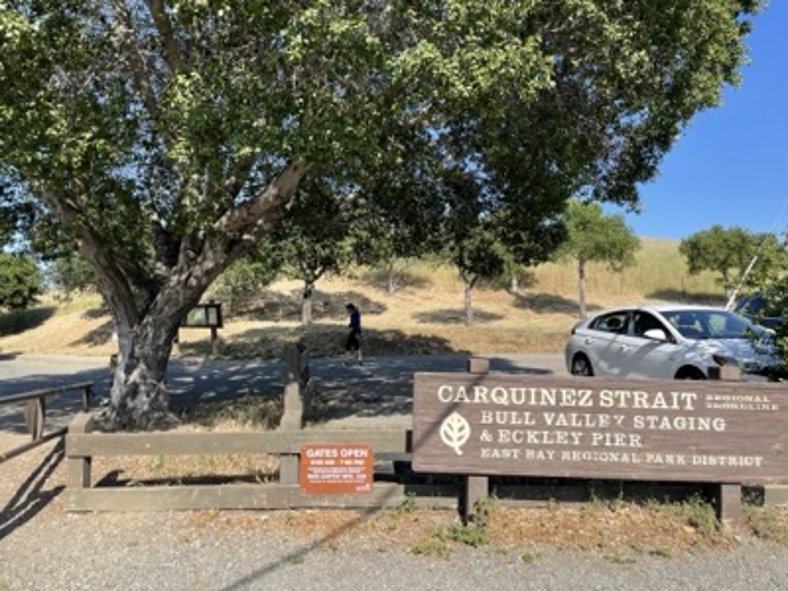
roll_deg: -0.3
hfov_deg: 67.3
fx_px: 592
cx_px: 394
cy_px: 296
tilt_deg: +4.5
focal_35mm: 26
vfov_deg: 53.1
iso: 32
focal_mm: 4.2
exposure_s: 1/1825
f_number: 1.6
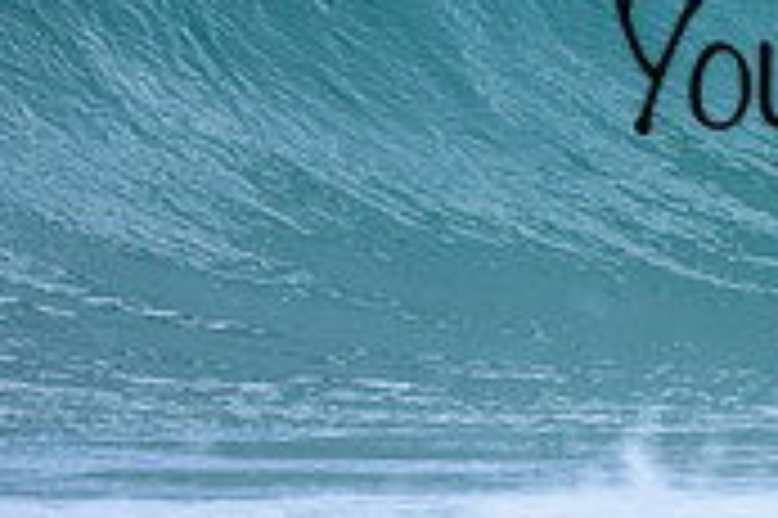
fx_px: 64771
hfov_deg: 0.7
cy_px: -78
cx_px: 1233
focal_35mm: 3000
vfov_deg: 0.5
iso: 720
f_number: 6.3
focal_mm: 800
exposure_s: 1/2000
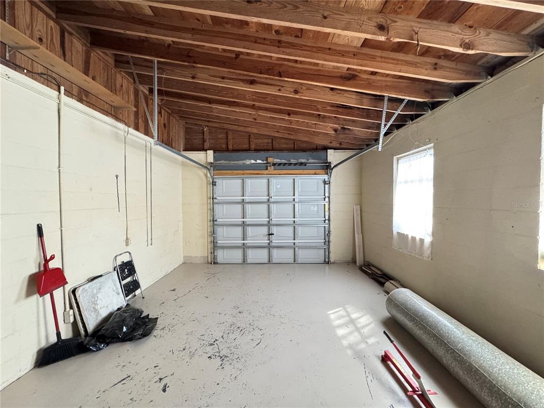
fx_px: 220
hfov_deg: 102.1
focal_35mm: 14
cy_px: 204
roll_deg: -0.2
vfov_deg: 85.7
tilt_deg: -1.7
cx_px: 272
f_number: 2.2
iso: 800
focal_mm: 2.22
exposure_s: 1/60
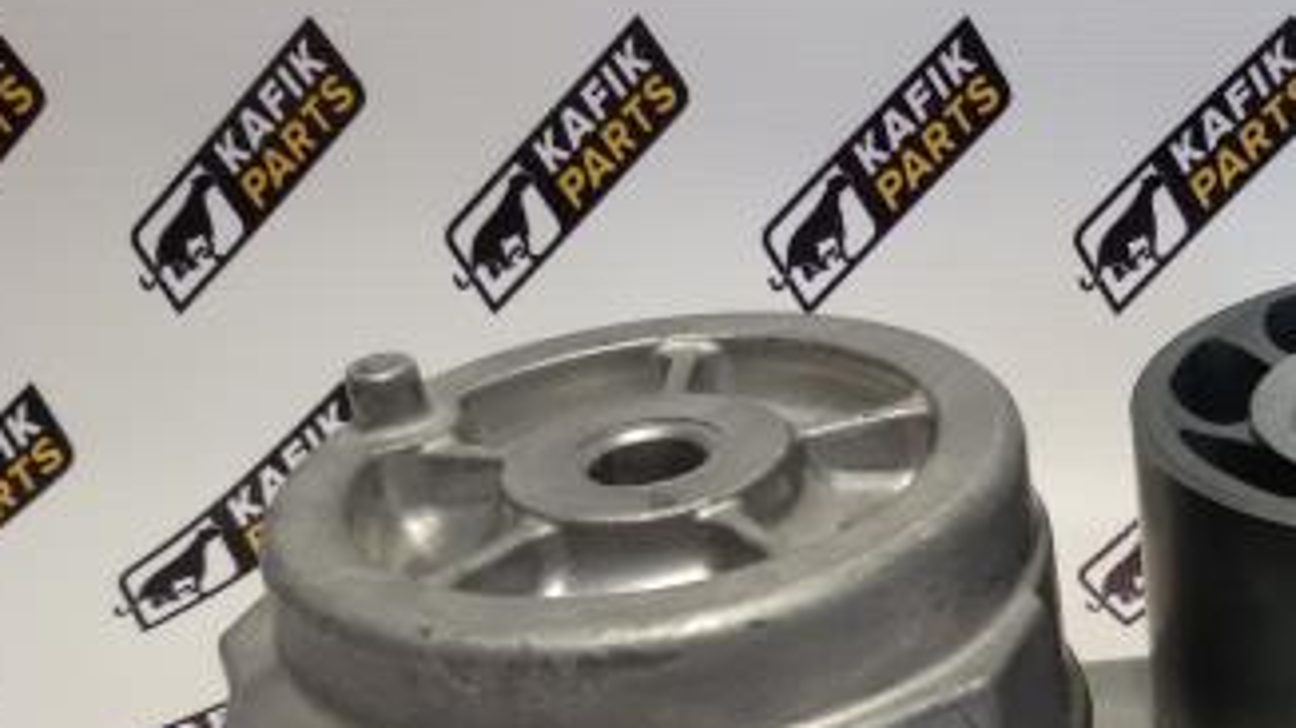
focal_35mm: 56
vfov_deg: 20.6
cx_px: 982
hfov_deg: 36.3
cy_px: 750
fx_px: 1923
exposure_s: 1/33
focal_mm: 2.93
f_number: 2.4
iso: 64
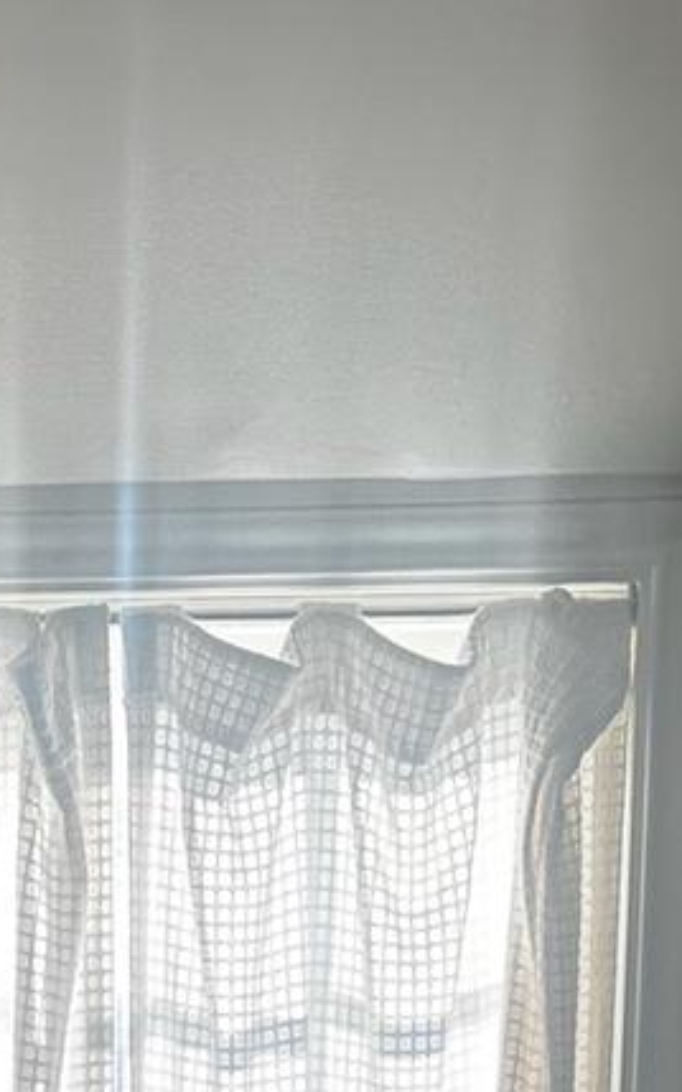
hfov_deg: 14.2
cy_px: 1787
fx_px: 2707
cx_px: 46
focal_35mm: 91
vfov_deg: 19.0
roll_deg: +0.7
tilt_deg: -12.1
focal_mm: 6.86
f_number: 1.78
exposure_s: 1/300
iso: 80
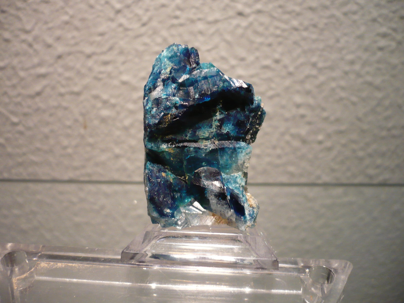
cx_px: 202
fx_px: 408
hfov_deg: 52.6
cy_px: 152
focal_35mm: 35
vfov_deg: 40.7
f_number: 2.8
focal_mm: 5.8
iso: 200
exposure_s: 1/20
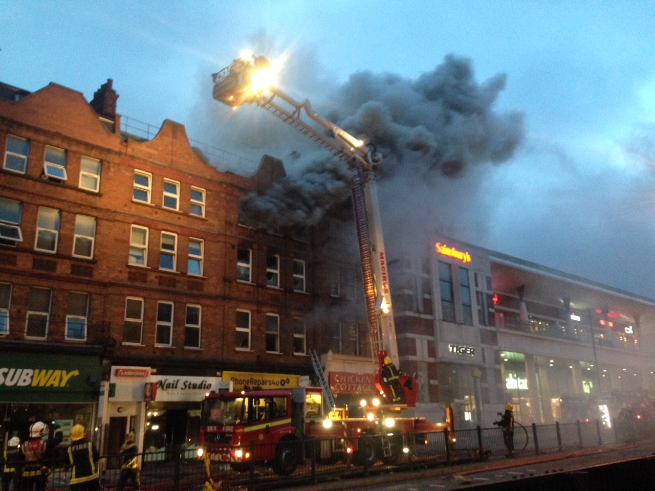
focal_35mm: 33
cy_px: 246
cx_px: 328
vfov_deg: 42.9
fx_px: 624
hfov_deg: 55.4
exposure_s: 1/15
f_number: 2.4
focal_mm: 4.12
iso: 320
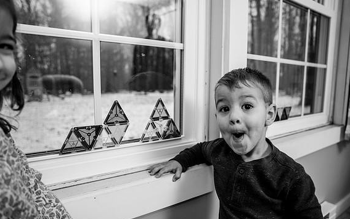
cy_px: 114
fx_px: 238
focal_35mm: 25
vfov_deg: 49.3
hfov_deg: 72.5
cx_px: 177
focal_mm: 24
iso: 250
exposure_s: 1/250
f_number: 2.8
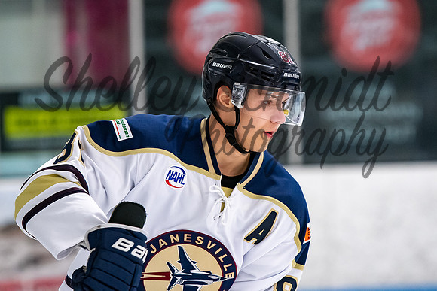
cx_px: 230
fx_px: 3997
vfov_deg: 4.2
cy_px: 118
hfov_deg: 6.3
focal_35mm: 329
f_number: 3.2
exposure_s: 1/800
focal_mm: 185
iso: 2000
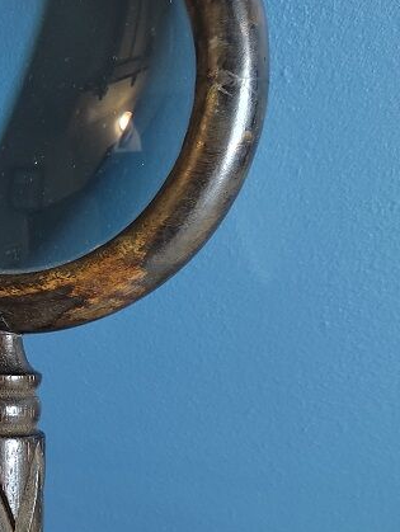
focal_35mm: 62
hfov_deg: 22.4
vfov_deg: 30.9
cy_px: 367
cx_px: -38
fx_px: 954
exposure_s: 1/25
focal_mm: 4.74
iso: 1349
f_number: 1.79
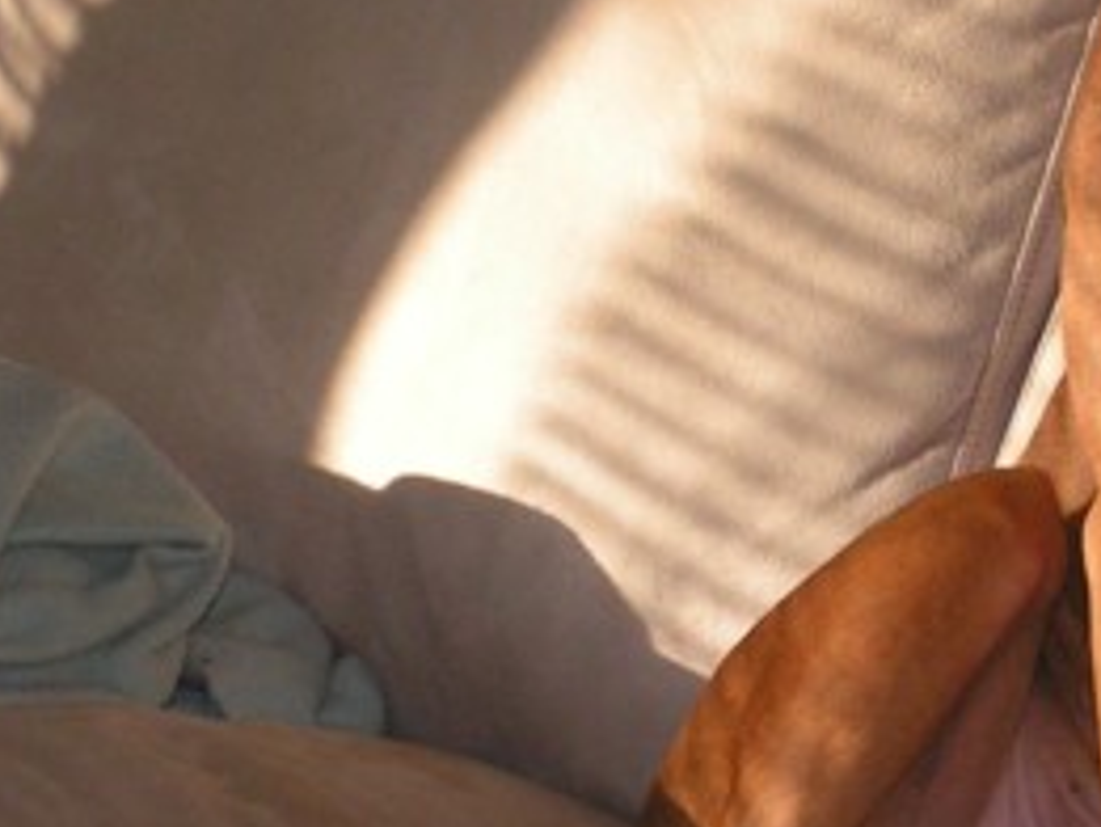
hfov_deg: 6.8
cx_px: 1168
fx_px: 9292
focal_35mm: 292
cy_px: -84
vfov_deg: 5.1
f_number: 5
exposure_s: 1/160
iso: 50
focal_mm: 18.2
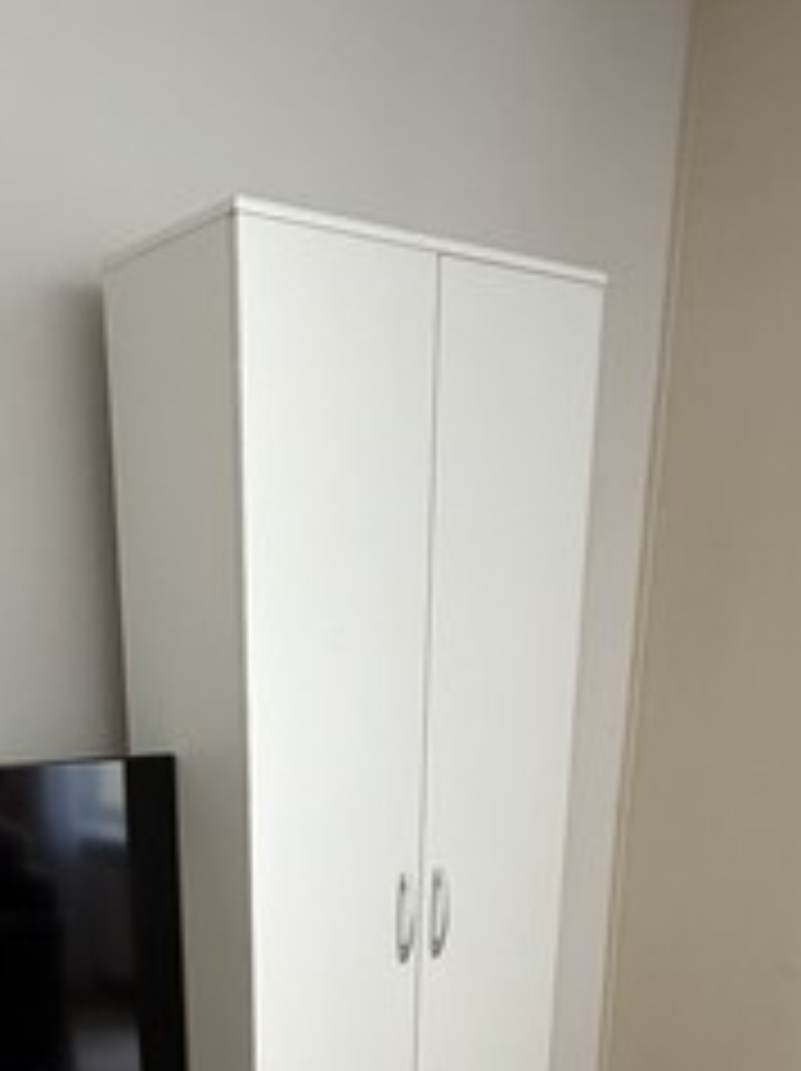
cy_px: 1181
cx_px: 254
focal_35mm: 42
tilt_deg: -21.2
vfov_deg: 37.4
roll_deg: -0.8
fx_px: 1298
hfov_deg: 33.9
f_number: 2.2
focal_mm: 2.22
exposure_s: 1/121
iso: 320
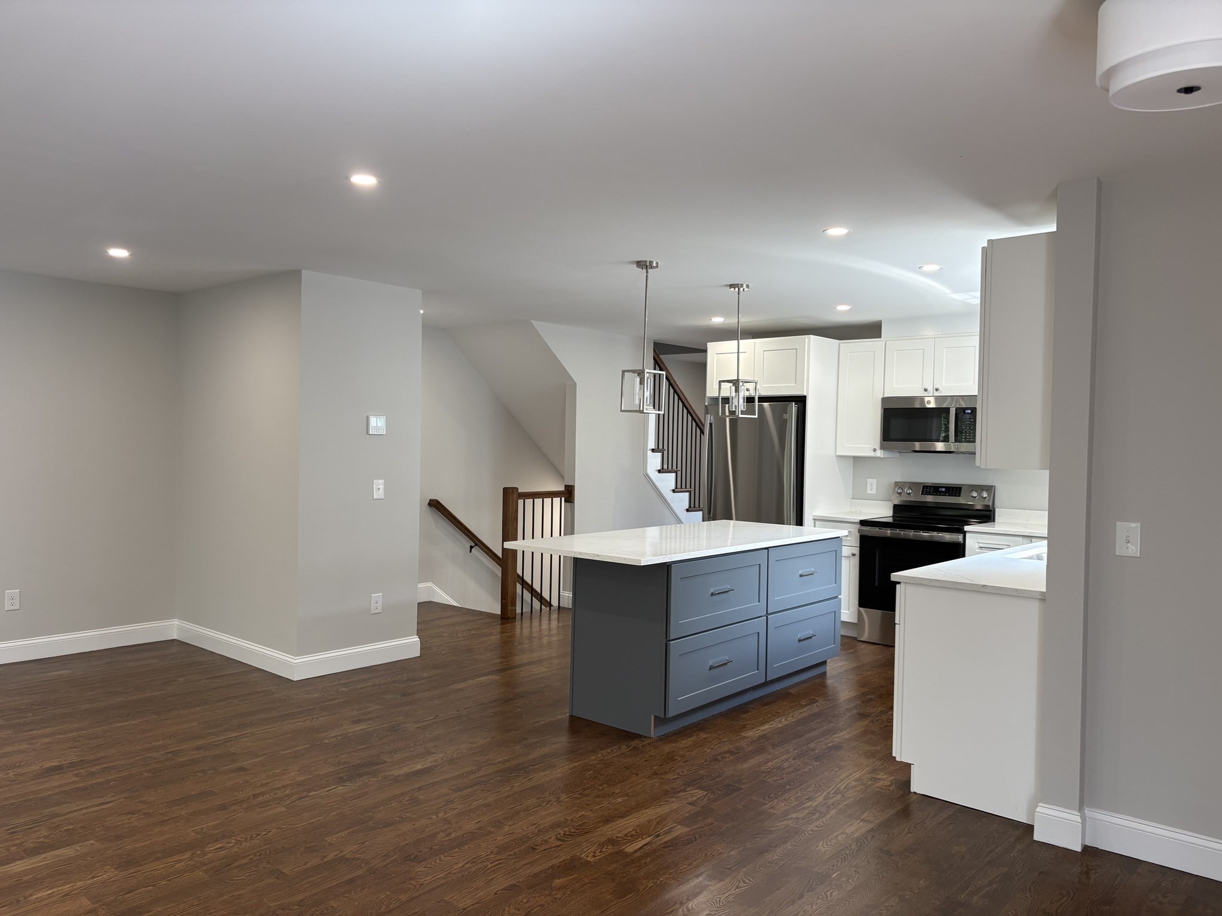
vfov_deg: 53.1
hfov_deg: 67.3
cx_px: 611
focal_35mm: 26
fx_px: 918
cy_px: 458
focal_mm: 5.96
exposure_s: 1/120
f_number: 1.6
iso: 80
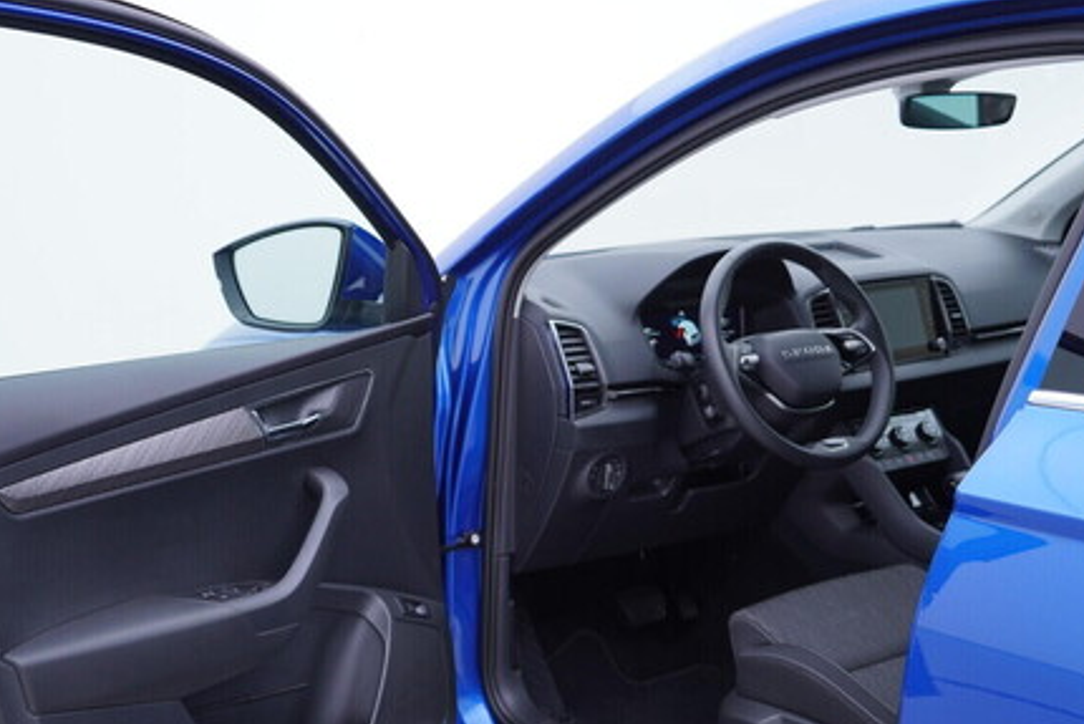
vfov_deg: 29.1
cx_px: 444
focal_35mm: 46
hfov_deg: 42.6
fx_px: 1385
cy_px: 460
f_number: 3.2
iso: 125
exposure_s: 1/50
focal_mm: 24
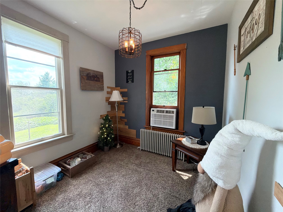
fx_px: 114
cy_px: 106
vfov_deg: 85.7
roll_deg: -0.4
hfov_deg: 102.1
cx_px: 142
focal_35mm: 14
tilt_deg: -4.1
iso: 160
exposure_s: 1/120
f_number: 2.2
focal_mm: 2.22
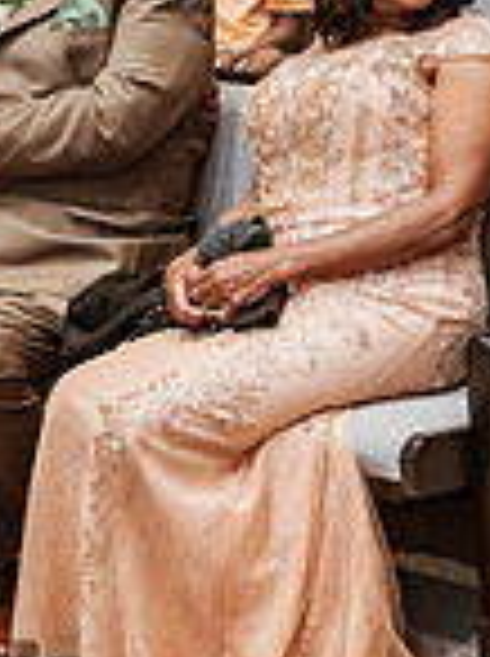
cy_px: 61
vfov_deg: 14.6
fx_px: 2537
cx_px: 895
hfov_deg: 10.4
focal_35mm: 134
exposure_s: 1/500
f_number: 1.8
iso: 1250
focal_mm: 35
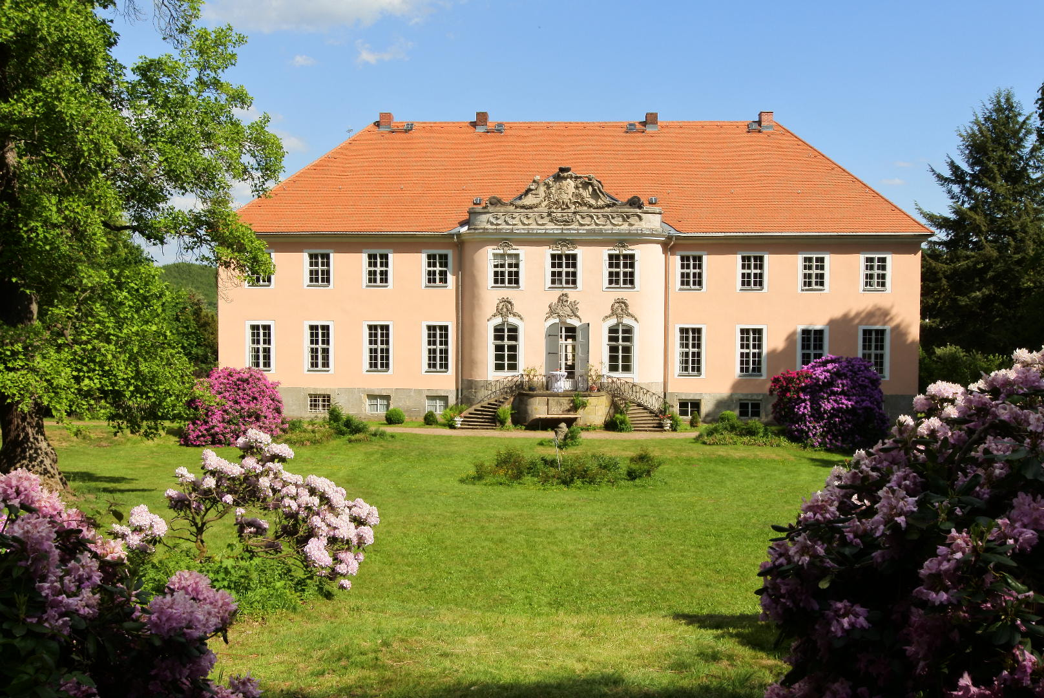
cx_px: 522
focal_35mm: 36
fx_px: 1045
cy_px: 349
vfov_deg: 36.9
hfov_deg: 53.1
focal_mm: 13.6
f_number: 13
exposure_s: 1/125
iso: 160
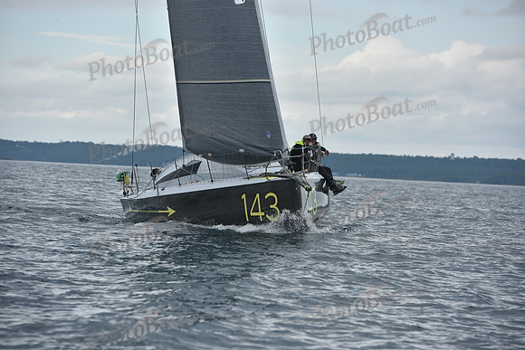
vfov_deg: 6.9
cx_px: 262
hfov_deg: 10.3
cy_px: 175
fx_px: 2917
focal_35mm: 200
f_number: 7.1
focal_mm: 200
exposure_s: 1/800
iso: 250
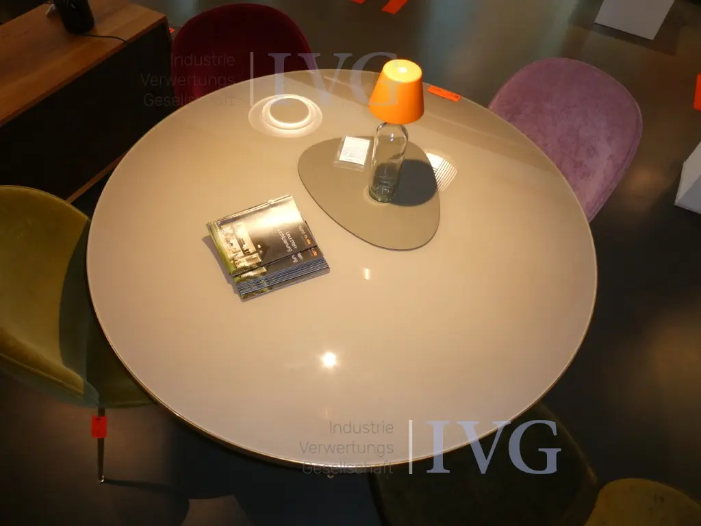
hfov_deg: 71.6
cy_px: 263
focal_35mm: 24
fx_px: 486
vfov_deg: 56.8
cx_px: 350
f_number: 3.3
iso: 200
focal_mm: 4.3
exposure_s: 1/60
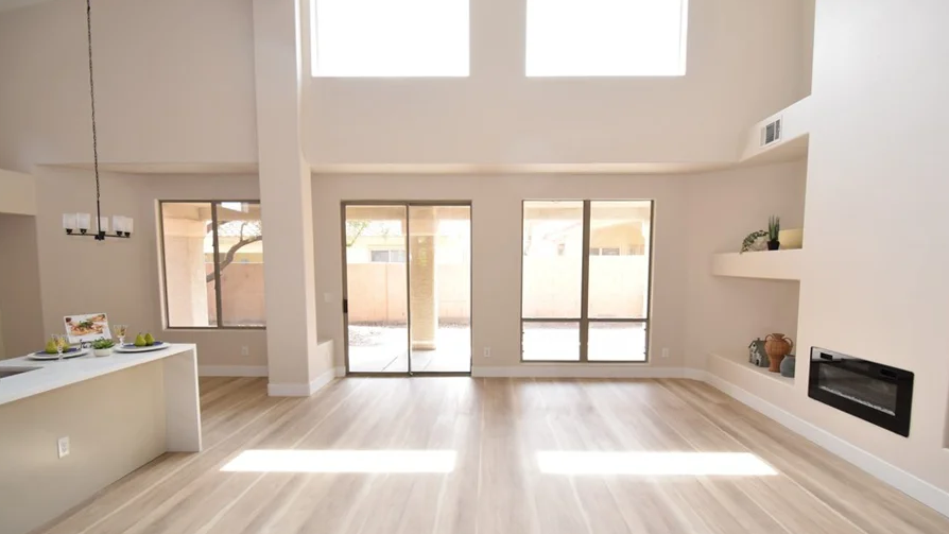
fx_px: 453
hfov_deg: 92.6
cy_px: 309
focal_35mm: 18
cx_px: 483
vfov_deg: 60.7
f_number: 5.6
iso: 800
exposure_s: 1/200
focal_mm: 10
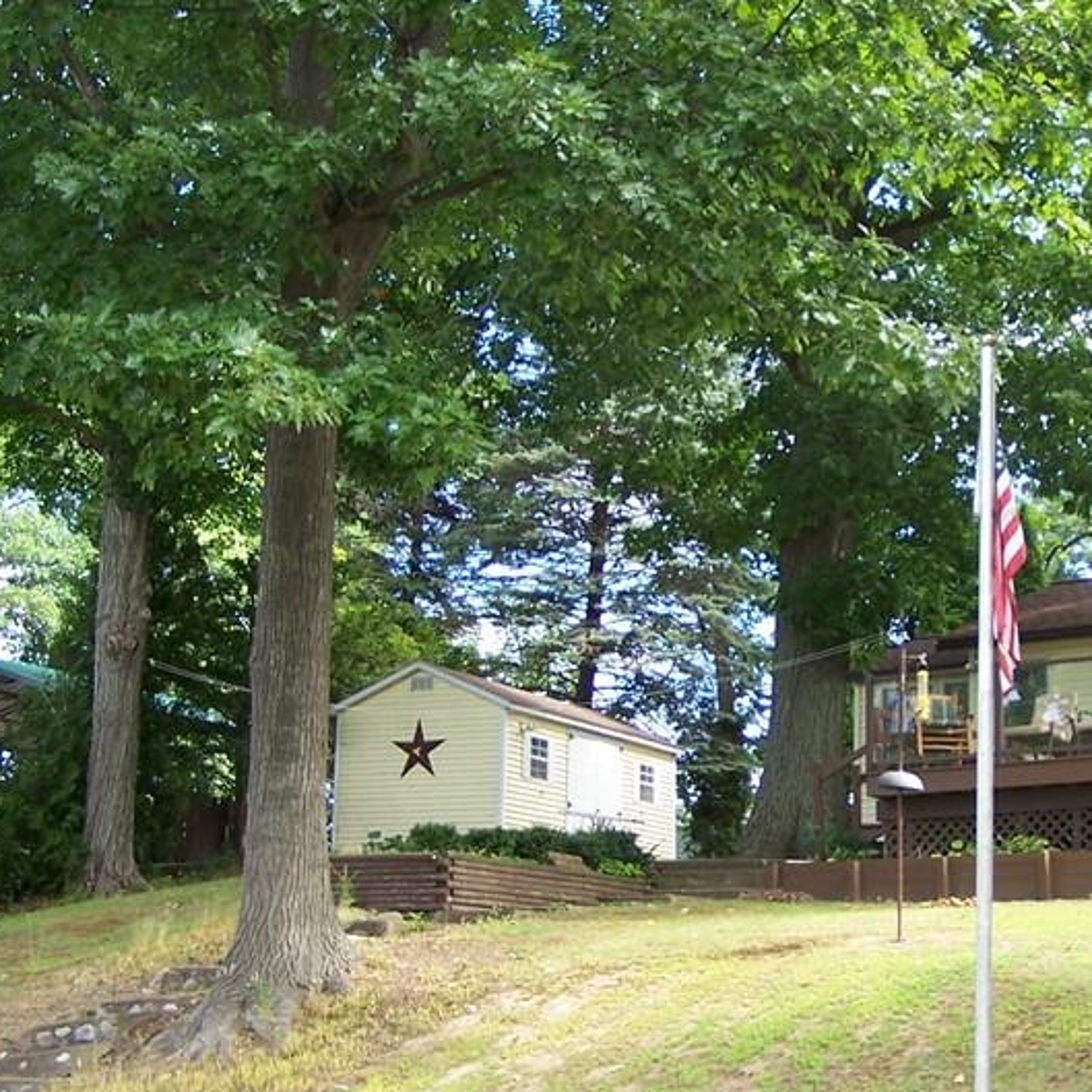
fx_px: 2320
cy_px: 545
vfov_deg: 26.5
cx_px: 830
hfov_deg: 26.1
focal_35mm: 65
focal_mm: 6.3
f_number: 2.8
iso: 80
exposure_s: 1/125
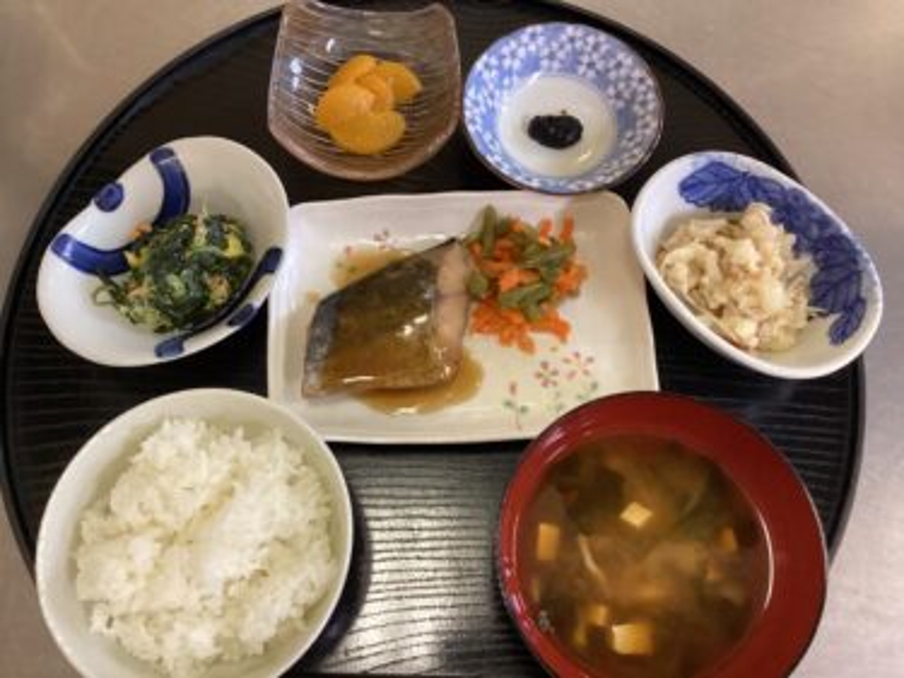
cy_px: 339
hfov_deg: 58.4
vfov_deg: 45.4
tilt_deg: -72.3
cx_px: 452
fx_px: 809
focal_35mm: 31
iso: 250
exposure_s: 1/60
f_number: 2.4
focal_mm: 3.3
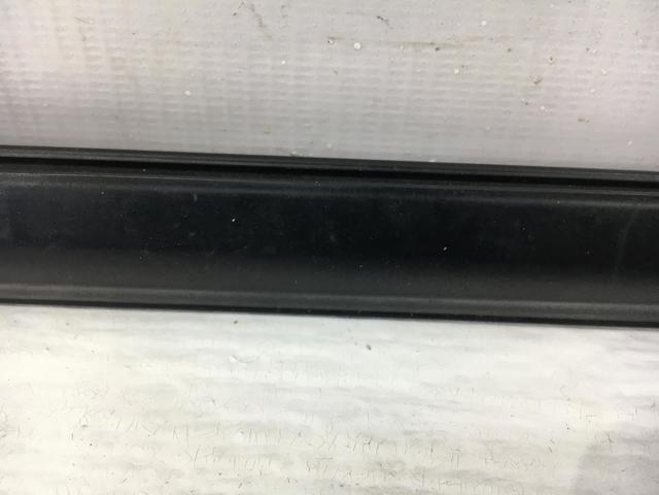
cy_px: 248
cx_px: 330
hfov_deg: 61.7
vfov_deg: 48.2
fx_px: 552
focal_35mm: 29
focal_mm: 4.15
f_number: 2.2
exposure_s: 1/33
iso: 25
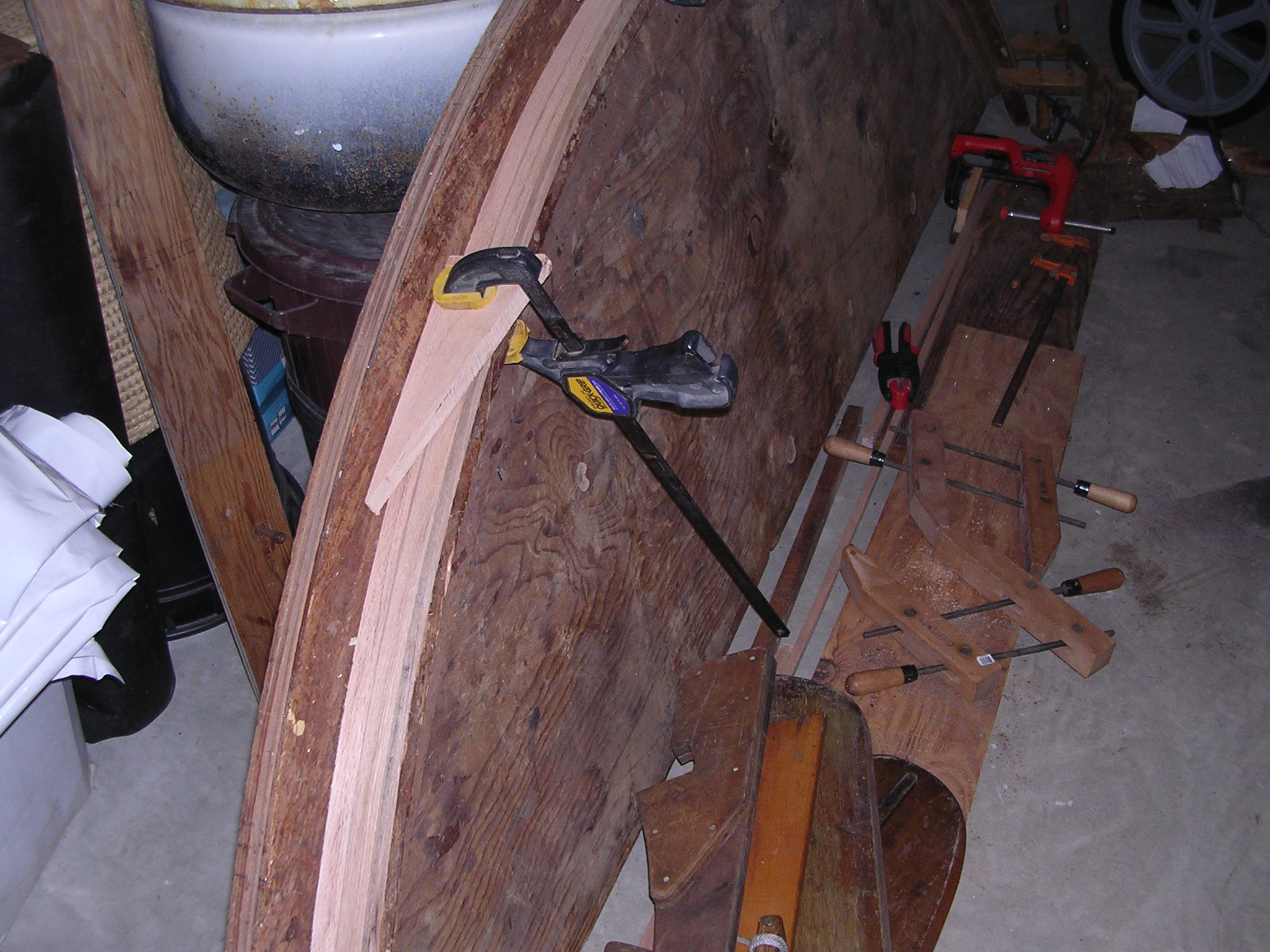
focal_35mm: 38
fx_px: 1394
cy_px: 476
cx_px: 635
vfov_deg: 37.7
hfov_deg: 49.0
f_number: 2.8
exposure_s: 1/60.1
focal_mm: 5.8
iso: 136
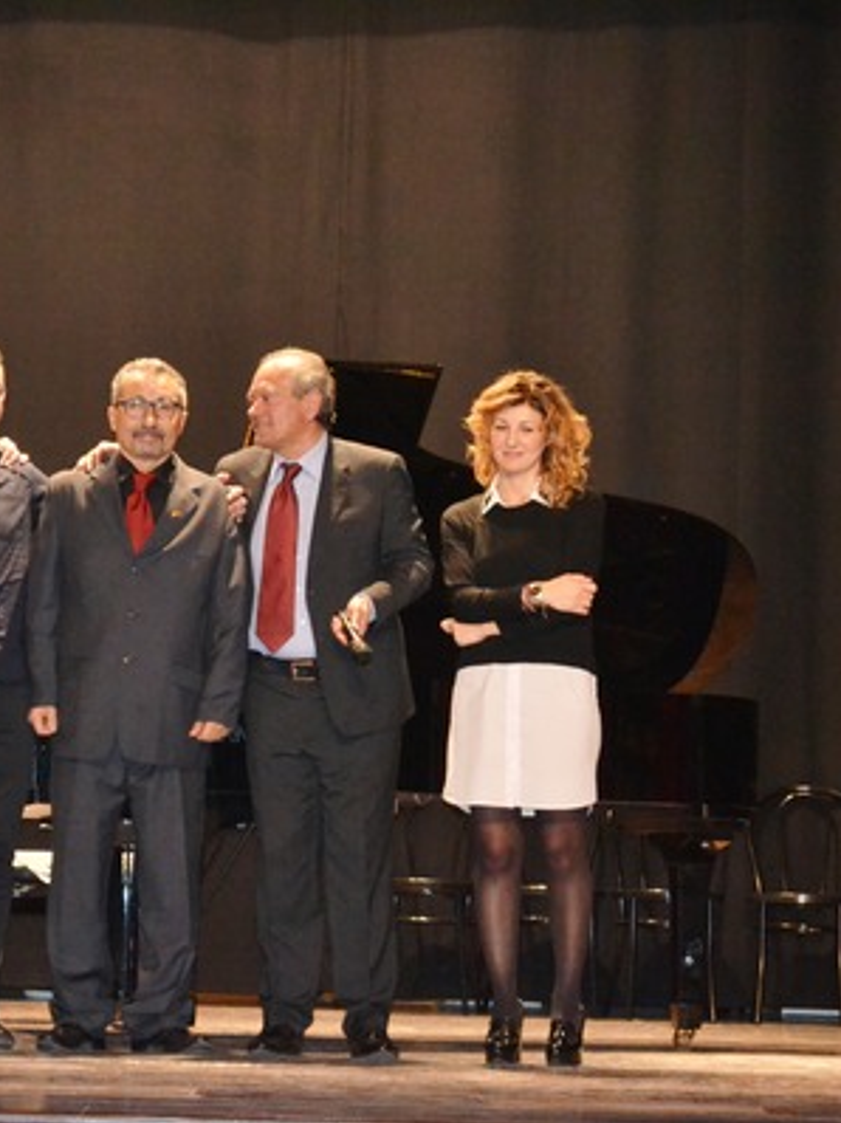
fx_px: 3882
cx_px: 155
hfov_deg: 12.3
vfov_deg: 16.5
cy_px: 562
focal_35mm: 120
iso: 3200
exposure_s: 1/60
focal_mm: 55
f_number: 5.6
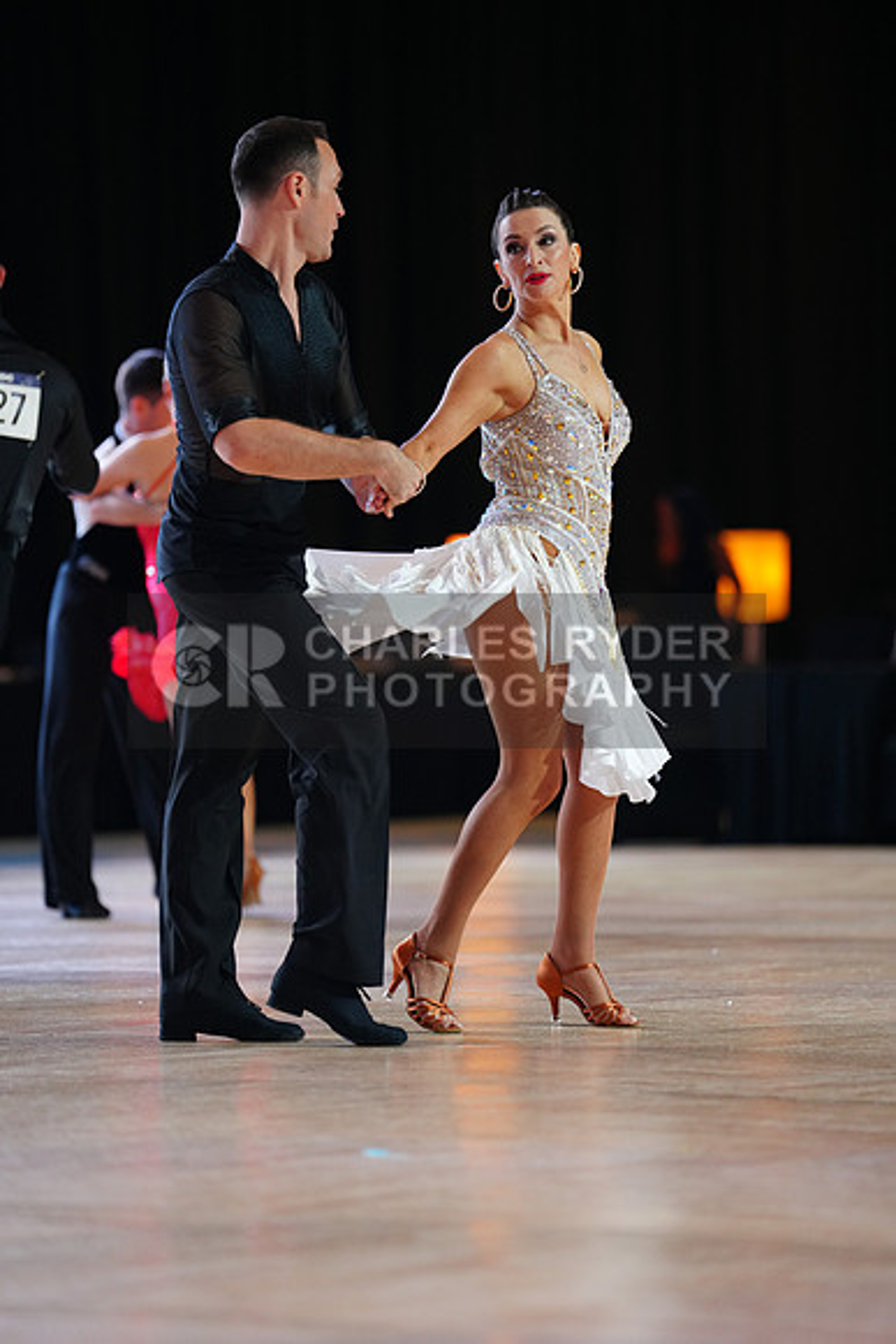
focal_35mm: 200
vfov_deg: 10.3
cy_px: 672
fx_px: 7462
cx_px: 448
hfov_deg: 6.9
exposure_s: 1/500
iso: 2000
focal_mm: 200
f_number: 2.8
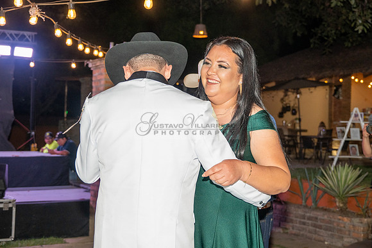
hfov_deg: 34.5
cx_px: 186
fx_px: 599
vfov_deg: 23.4
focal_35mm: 58
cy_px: 124
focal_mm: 58
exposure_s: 1/160
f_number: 5.6
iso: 2000
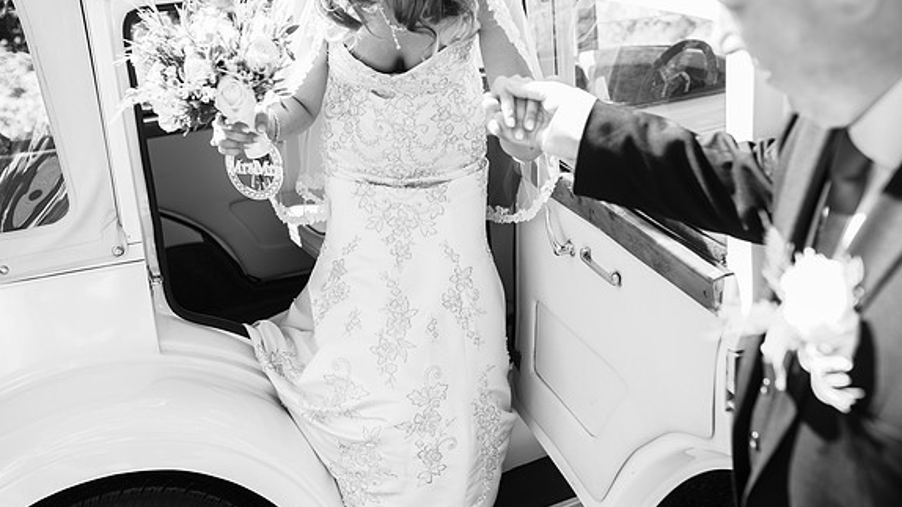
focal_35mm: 37
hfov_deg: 54.0
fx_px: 885
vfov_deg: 32.0
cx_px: 453
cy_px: 218
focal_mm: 35
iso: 100
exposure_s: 1/125
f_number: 3.5
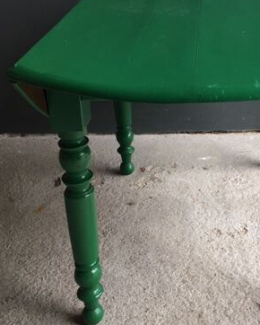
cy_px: 125
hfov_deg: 29.6
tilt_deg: -24.7
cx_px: 205
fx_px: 481
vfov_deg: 37.1
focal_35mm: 50
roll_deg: +0.9
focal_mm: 4.15
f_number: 2.2
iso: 64
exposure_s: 1/33
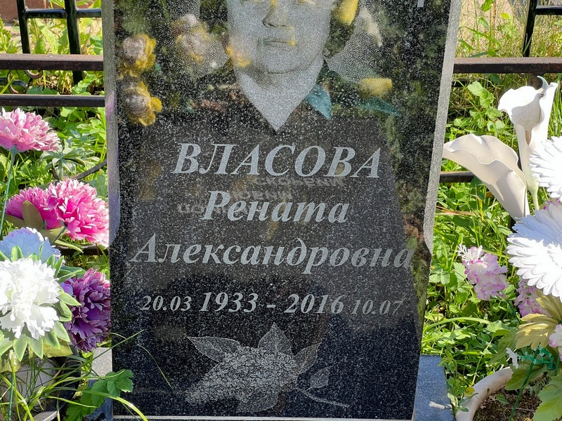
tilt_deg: -31.0
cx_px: 281
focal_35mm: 77
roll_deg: -0.4
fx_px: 1250
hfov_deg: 25.3
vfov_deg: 19.1
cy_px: 210
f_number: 2.8
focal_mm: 9
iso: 40
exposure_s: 1/121
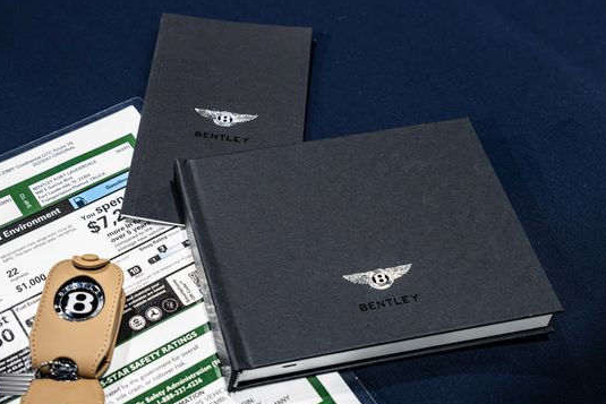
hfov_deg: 30.4
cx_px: 243
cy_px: 158
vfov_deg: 20.6
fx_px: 1111
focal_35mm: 66
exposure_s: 1/60
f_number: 5
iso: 1600
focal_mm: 50
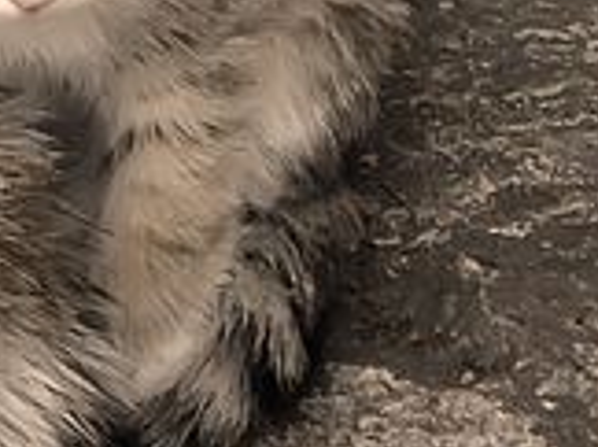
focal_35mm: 323
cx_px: -144
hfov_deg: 6.1
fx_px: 5572
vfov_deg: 4.5
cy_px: -312
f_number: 4
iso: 100
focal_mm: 9.6
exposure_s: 1/400
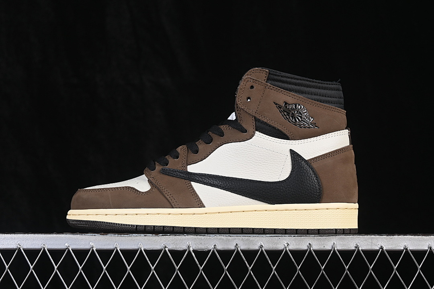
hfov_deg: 27.0
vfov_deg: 18.2
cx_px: 217
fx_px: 904
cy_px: 144
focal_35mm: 75
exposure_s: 1/60
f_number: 7.1
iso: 160
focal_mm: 50
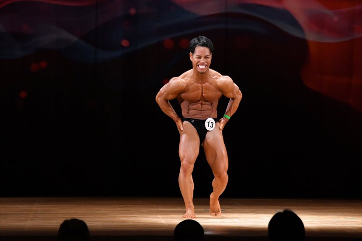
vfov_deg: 5.4
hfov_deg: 8.1
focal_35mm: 255
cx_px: 181
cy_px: 120
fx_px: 2563
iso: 4000
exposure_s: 1/400
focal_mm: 170
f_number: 5.6
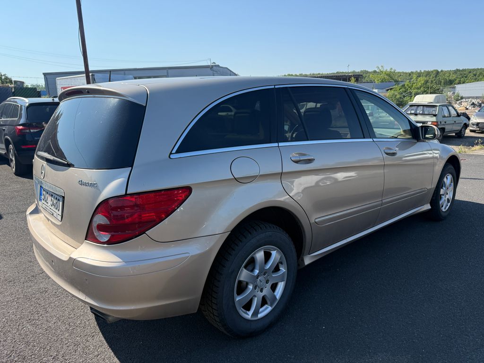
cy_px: 182
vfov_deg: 56.8
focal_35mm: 24
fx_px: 336
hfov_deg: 71.6
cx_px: 242
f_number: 1.78
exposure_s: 1/3759
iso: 100
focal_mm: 6.76
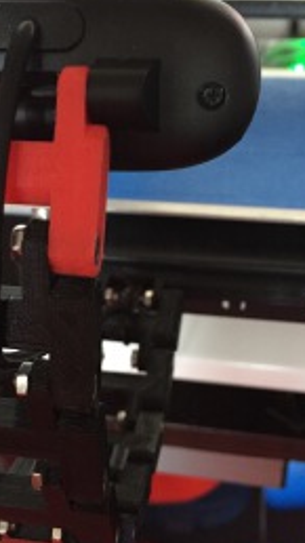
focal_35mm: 49
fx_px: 705
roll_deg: +3.6
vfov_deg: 42.1
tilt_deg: -31.5
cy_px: 274
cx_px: 111
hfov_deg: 24.3
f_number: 2.2
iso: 250
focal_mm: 4.15
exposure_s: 1/33
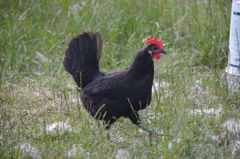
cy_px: 80
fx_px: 1398
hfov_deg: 9.8
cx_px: 120
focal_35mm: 210
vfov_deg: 6.5
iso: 400
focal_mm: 140
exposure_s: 1/320
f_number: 4.8
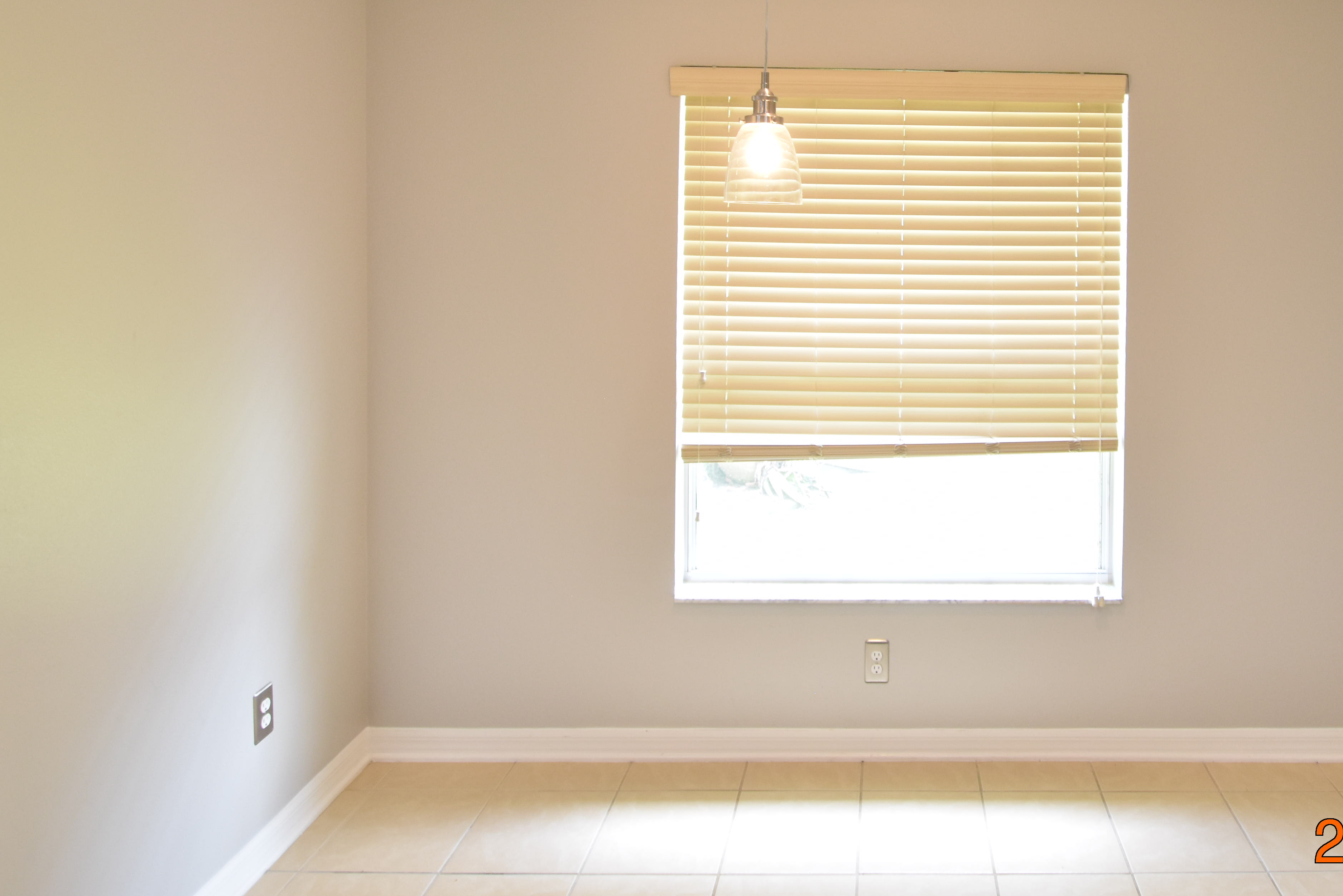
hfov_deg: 71.1
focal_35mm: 24
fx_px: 895
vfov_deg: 51.1
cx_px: 919
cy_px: 233
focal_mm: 10
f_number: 3.5
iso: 800
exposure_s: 1/45
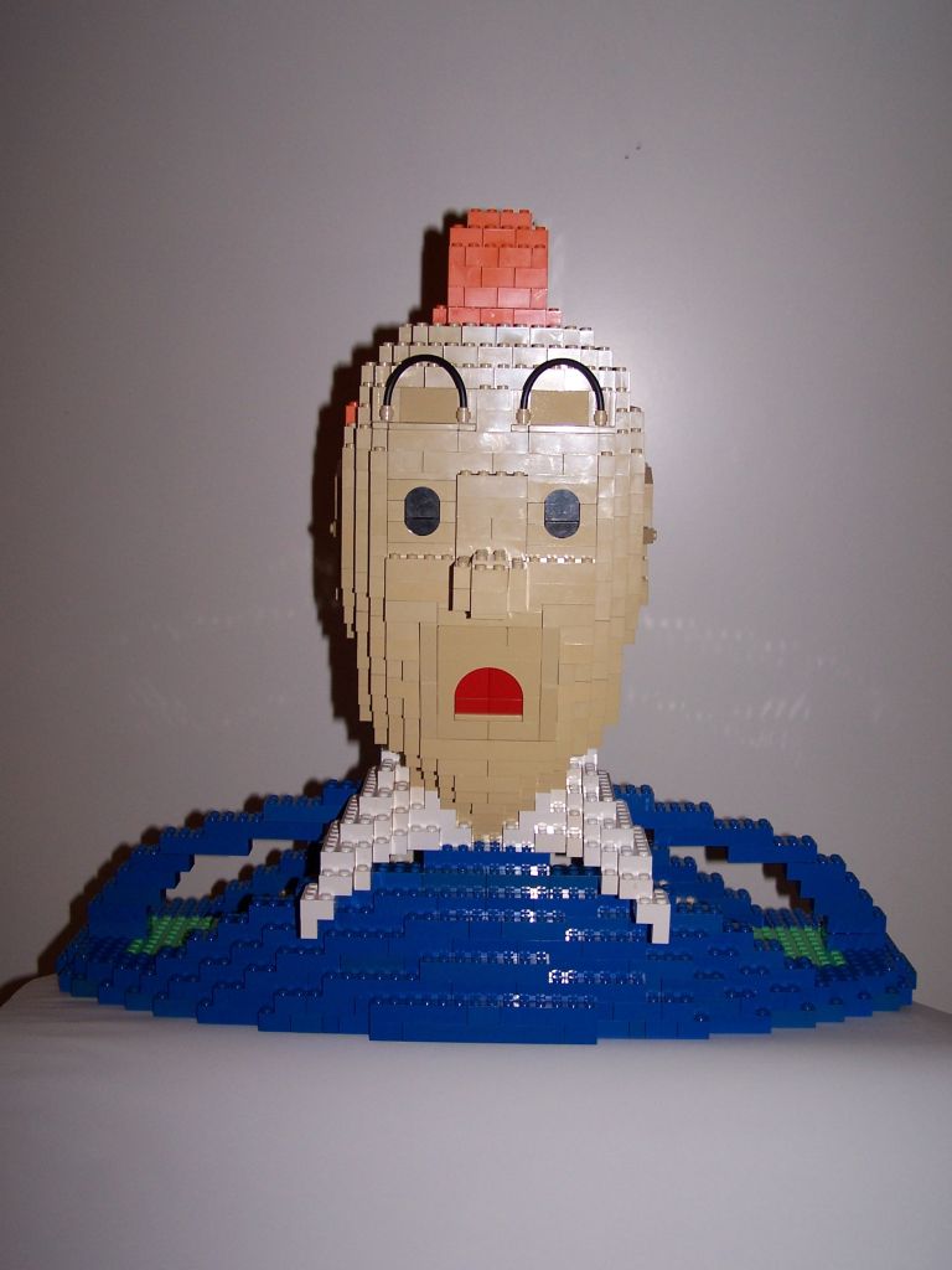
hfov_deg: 30.3
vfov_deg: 39.7
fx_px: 1760
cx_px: 476
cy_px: 635
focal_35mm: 48
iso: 80
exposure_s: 1/60
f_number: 3
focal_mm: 8
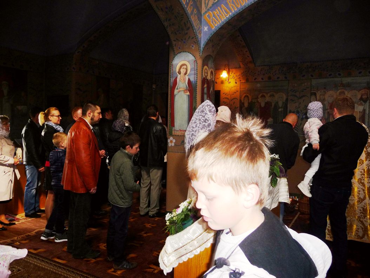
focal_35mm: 28
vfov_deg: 49.8
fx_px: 299
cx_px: 185
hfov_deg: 63.4
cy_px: 139
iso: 100
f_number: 3.3
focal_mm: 4.7
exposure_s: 1/30
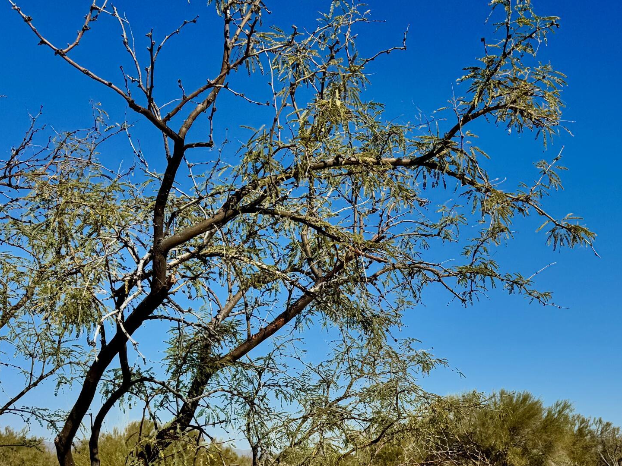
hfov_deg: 37.1
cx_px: 481
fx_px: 898
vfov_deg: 27.3
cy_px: 477
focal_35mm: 50
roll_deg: +0.2
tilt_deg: -1.2
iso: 64
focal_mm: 6.76
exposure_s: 1/12346
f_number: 1.78
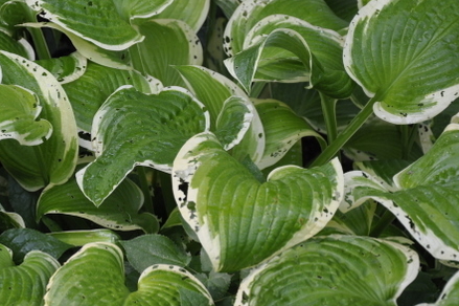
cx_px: 142
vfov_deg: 6.7
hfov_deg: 10.0
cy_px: 102
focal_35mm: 205
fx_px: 2611
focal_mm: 75
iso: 720
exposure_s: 1/250
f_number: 5.3
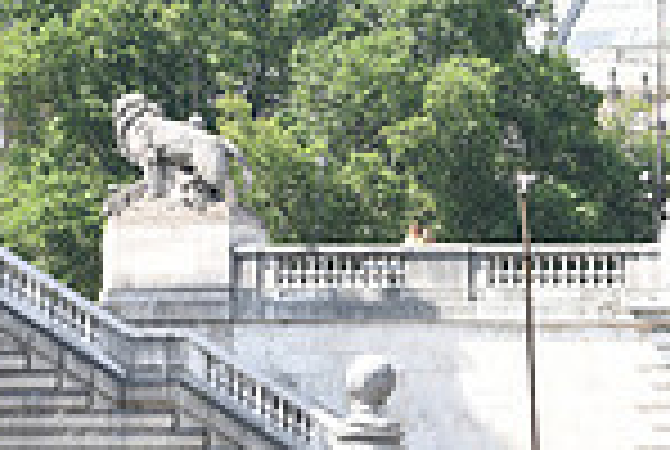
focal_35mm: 202
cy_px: -115
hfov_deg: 10.1
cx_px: 625
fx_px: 3767
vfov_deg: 6.8
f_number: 7.1
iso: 180
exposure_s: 1/200
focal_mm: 52
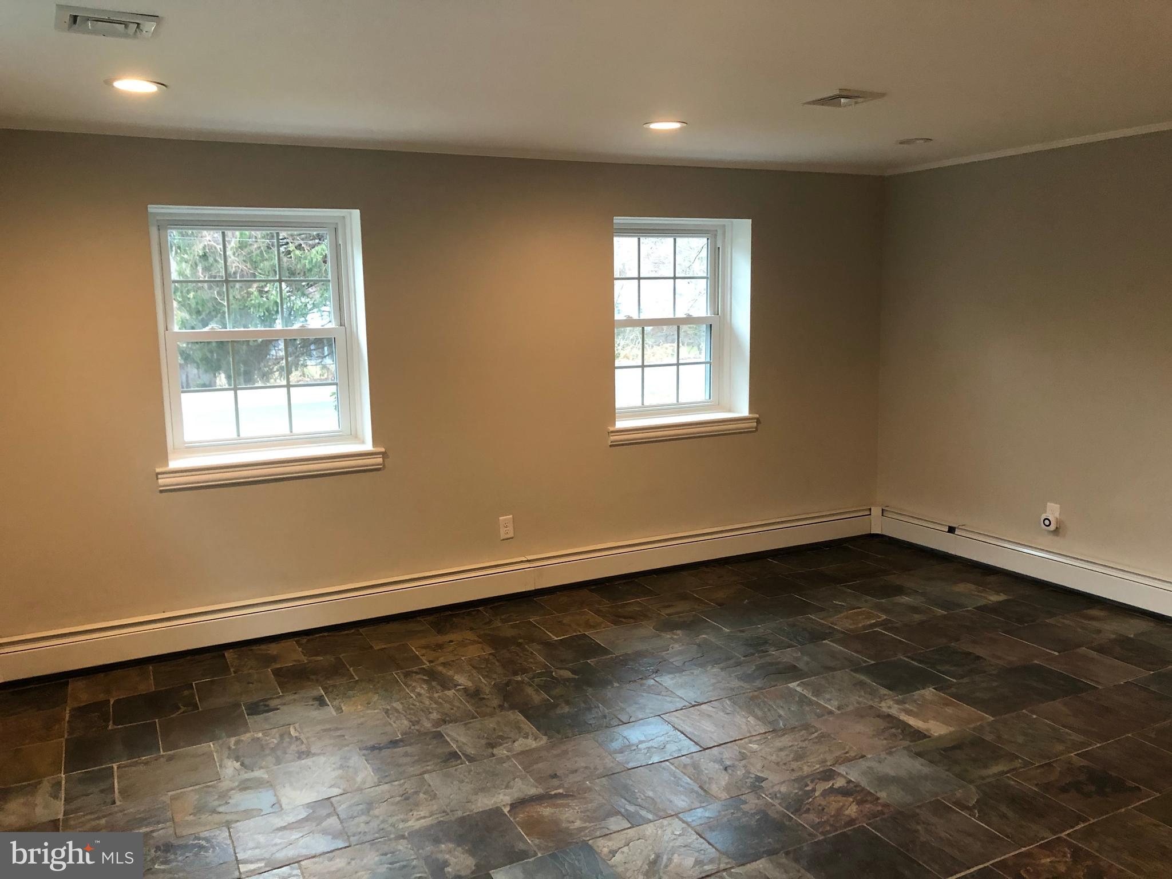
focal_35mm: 28
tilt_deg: -8.3
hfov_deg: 63.4
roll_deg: +0.1
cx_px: 586
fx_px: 948
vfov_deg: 49.7
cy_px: 440
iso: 64
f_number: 1.8
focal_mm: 3.99
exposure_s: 1/15
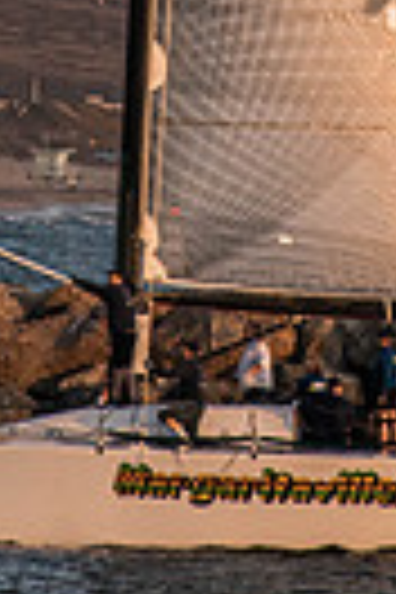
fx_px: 16086
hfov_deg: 1.4
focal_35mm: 975
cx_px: 261
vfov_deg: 2.1
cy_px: -310
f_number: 10
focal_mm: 190
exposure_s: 1/160
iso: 1600
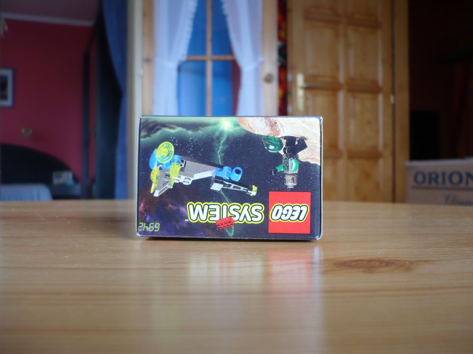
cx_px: 236
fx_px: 478
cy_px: 177
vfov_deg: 40.7
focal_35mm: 35
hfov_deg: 52.6
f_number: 2.8
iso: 100
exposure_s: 1/13
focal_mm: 5.8
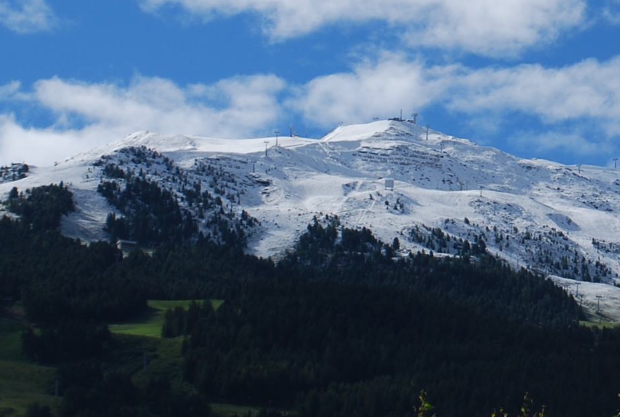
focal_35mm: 257
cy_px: -8
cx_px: 418
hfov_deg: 8.0
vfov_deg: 5.4
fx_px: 4428
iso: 100
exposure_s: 1/320
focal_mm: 55
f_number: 9
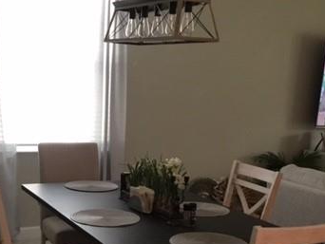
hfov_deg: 33.1
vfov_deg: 24.6
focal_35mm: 58
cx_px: 124
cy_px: 212
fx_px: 545
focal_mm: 3.3
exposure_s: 1/30
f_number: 2.4
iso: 80
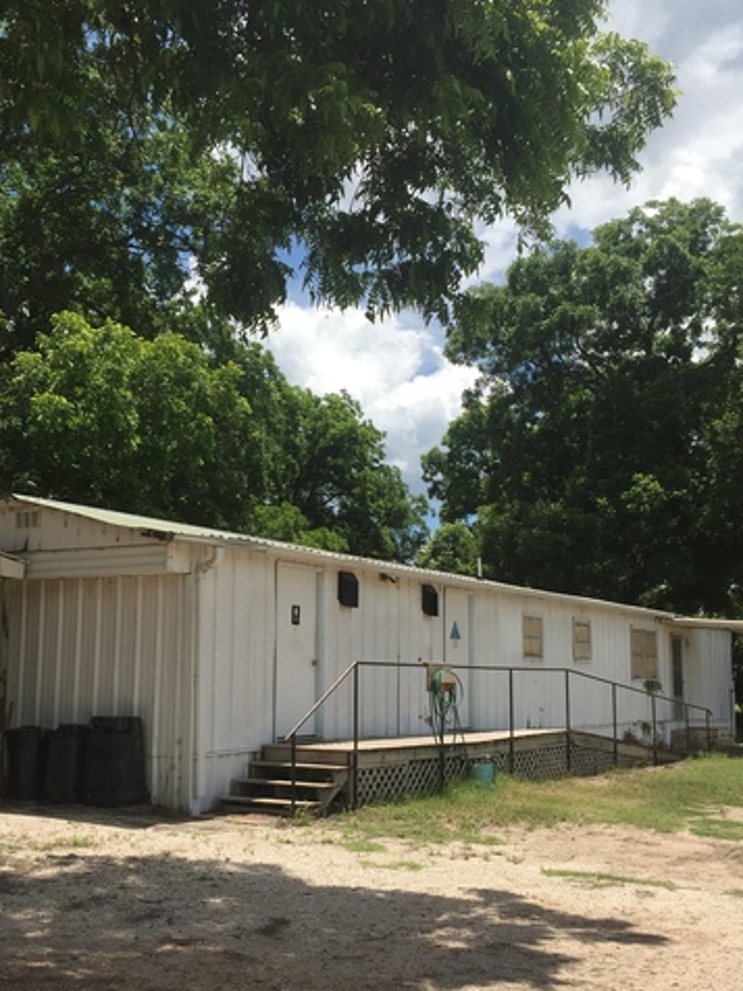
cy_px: 558
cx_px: 310
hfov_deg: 36.7
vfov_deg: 47.8
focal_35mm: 39
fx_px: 1116
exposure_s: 1/2198
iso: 32
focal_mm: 4.15
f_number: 2.2
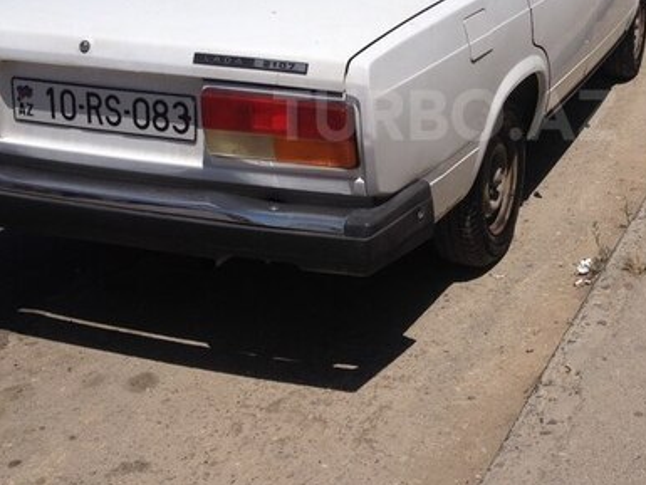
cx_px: 445
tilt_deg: -21.6
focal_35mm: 60
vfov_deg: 24.1
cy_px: 115
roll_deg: +0.7
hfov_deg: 31.8
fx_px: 1120
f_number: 2.4
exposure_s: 1/3953
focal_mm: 4.28
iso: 50
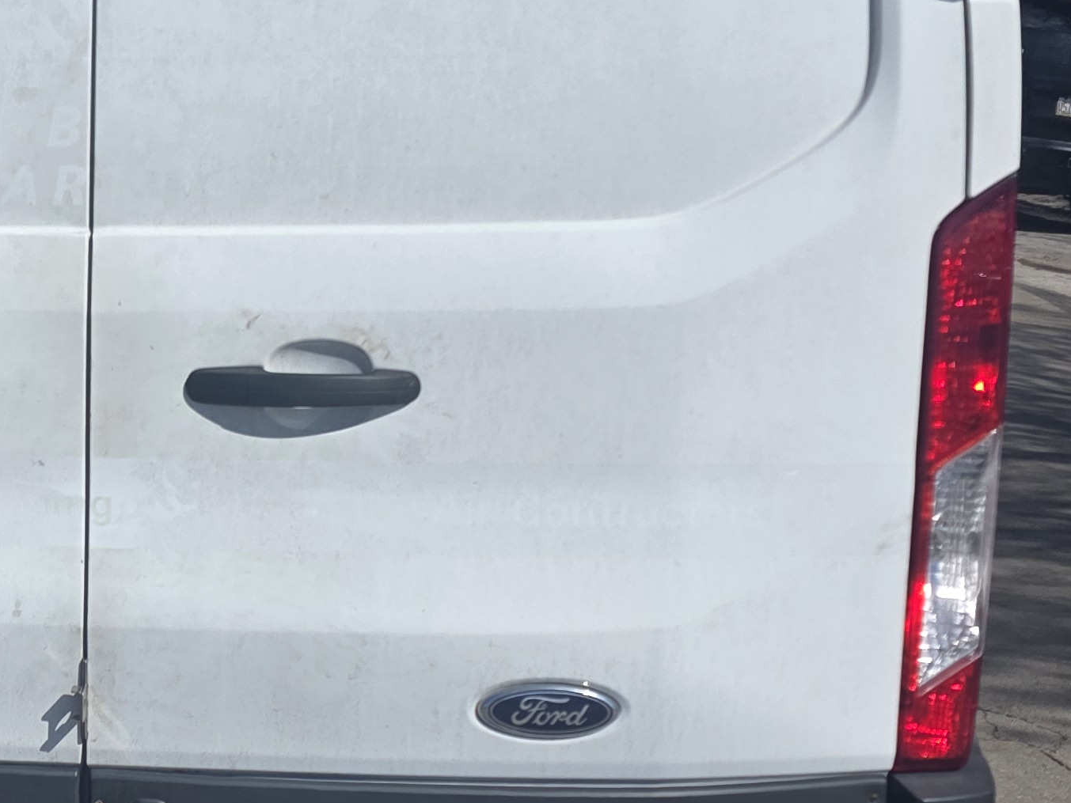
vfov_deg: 21.6
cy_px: 445
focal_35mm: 68
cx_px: -66
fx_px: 2104
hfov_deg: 26.6
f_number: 1.7
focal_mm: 6.3
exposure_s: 1/7944
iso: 50
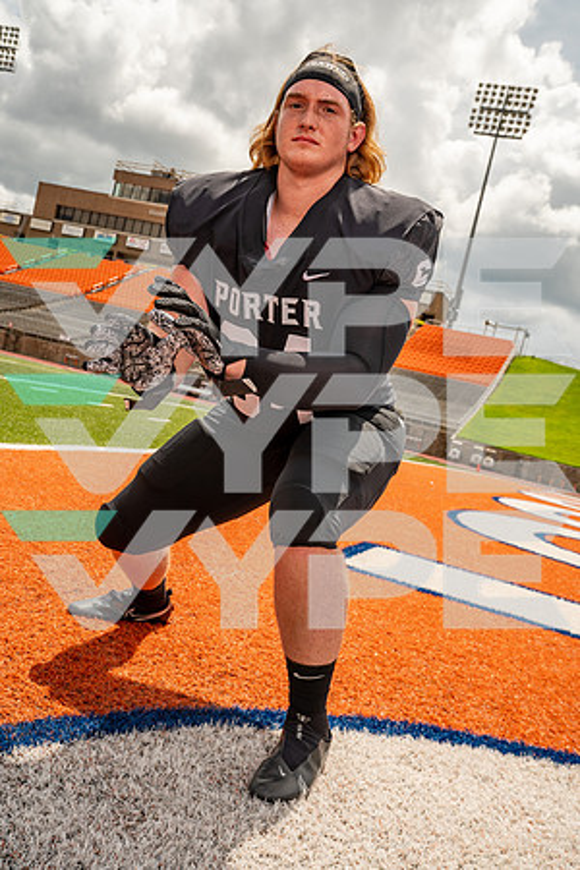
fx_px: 870
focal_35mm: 36
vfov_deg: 53.1
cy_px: 435
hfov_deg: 36.9
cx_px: 290
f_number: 8
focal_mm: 36
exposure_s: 1/320
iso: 100
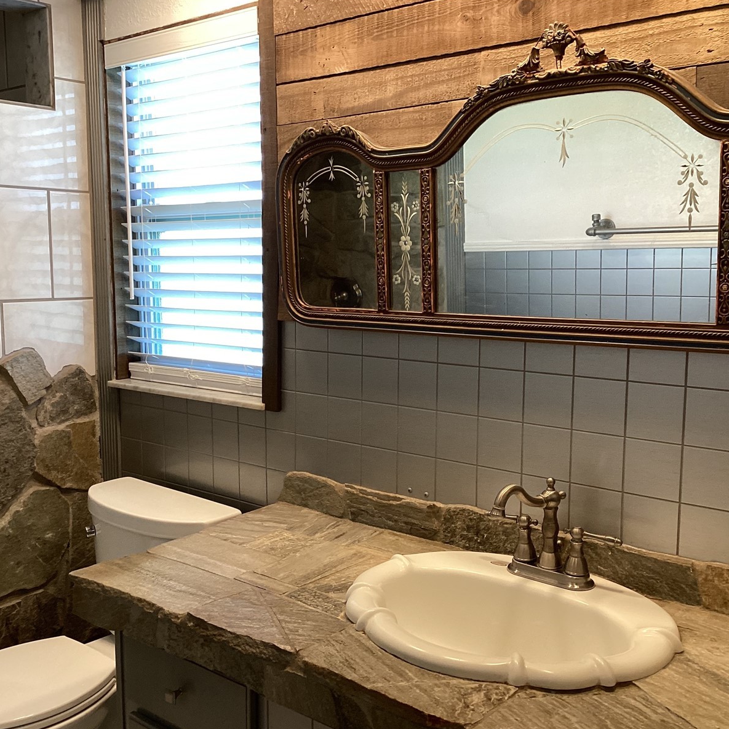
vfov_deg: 44.9
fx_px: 882
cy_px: 365
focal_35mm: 37
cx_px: 333
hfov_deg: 44.9
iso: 100
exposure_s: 1/60
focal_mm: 3.3
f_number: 2.4
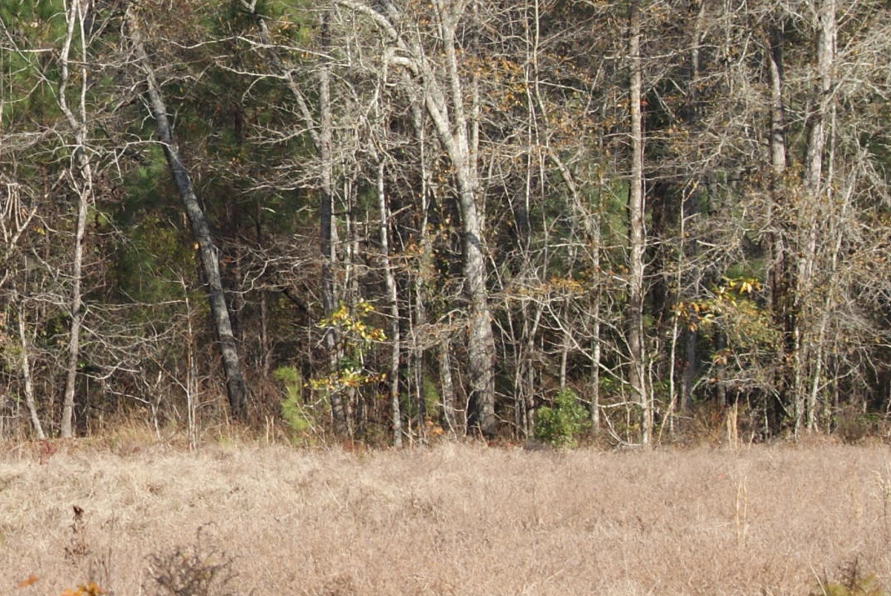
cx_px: -112
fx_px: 7310
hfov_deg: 6.9
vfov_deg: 4.7
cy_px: 204
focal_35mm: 295
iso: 100
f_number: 8
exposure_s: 1/160
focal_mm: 70
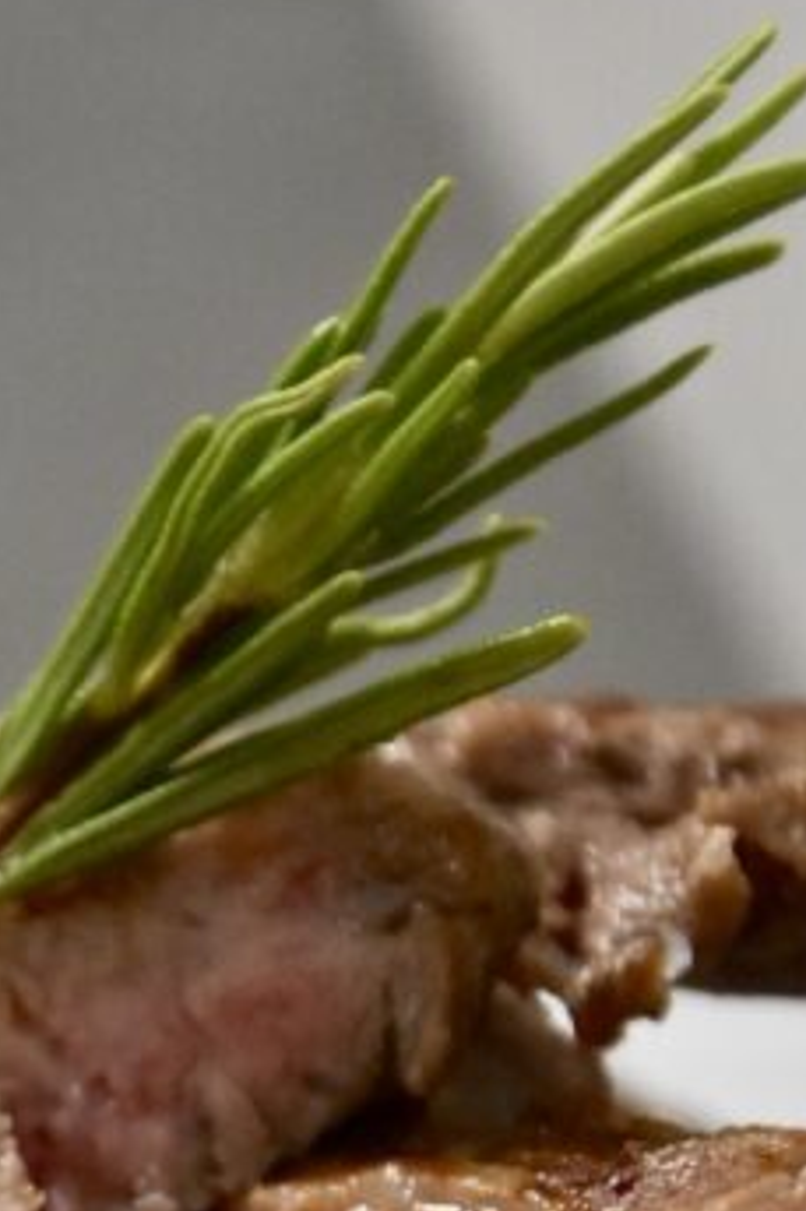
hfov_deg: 2.9
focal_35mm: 469
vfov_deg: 4.4
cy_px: 1303
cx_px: -347
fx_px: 15782
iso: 3200
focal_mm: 105
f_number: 5.6
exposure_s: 1/125
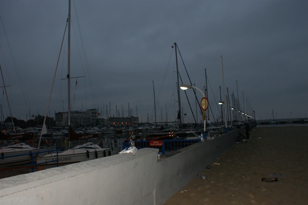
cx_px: 154
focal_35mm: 30
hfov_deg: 62.0
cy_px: 102
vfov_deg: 43.6
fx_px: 257
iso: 400
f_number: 5.6
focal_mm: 20
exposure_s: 1/60
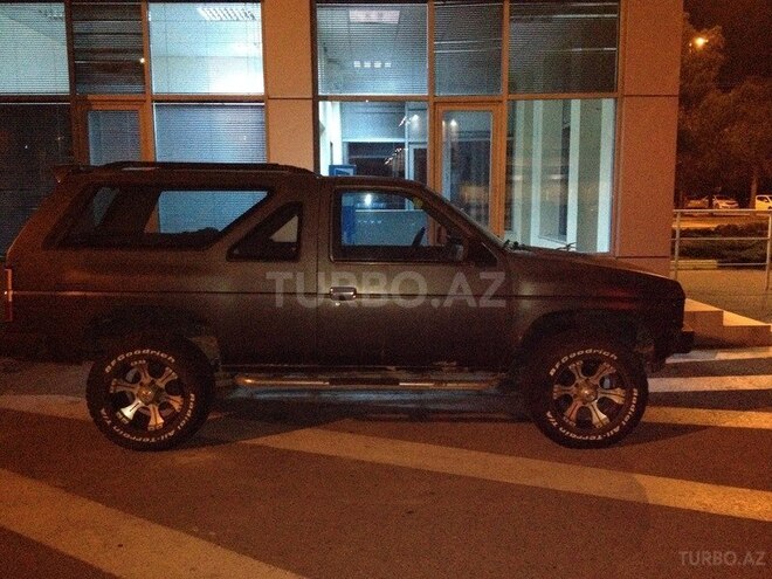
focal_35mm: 35
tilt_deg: -8.1
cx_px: 386
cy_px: 290
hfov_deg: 52.6
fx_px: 781
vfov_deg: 40.7
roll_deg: +0.7
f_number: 2.4
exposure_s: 1/16
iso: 640
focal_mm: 4.28
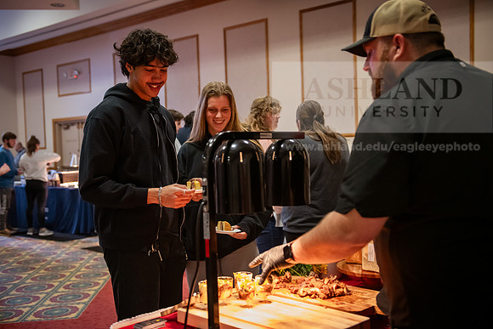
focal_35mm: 42
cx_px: 246
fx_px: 575
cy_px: 164
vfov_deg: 31.9
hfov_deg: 46.4
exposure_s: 1/200
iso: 2000
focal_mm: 42
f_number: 3.2
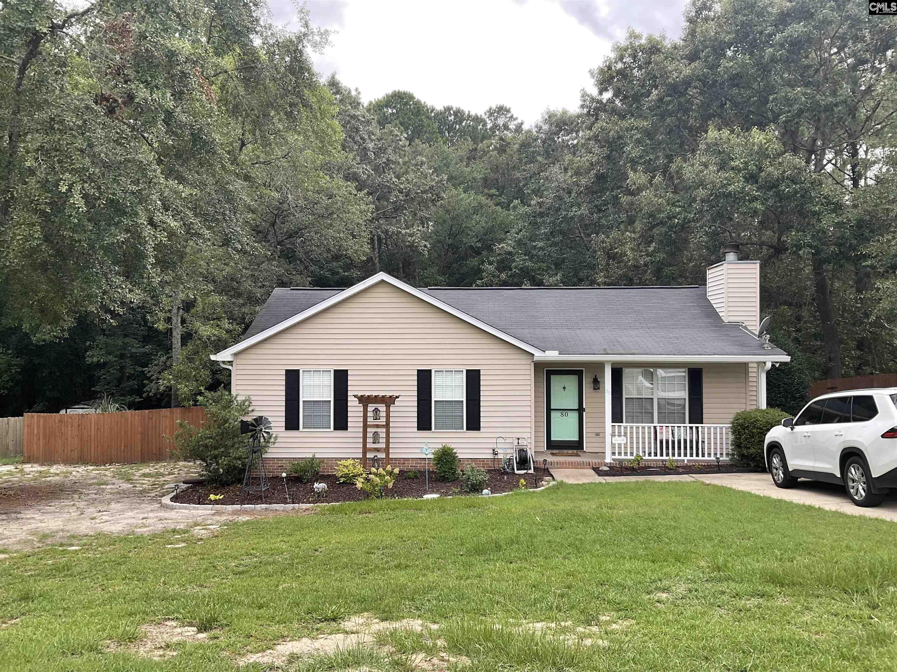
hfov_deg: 61.7
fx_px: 751
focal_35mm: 29
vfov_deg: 48.2
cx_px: 448
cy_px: 336
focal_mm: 3
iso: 20
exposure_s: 1/122
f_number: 1.8
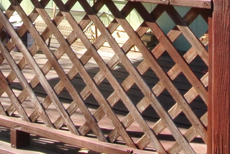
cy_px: -113
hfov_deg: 17.3
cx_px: 93
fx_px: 754
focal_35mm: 118
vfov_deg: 10.9
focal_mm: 10
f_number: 11
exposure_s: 1/60
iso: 100
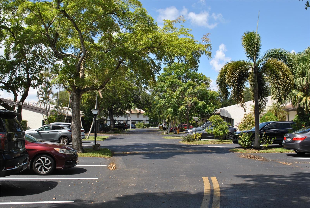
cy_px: 104
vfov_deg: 34.3
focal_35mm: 39
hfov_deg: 49.5
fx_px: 336
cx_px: 155
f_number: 7.1
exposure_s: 1/200
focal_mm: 26
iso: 100
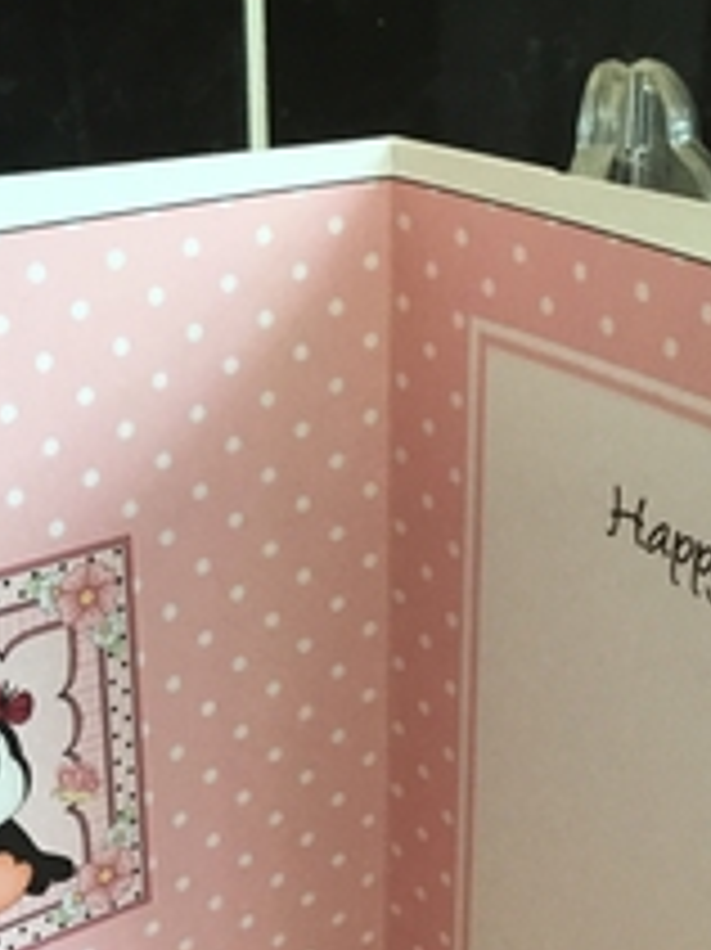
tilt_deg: -25.9
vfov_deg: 29.2
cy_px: 644
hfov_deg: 22.2
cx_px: 371
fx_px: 1809
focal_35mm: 66
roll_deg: +1.0
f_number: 2.4
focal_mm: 3.3
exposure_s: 1/33
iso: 64
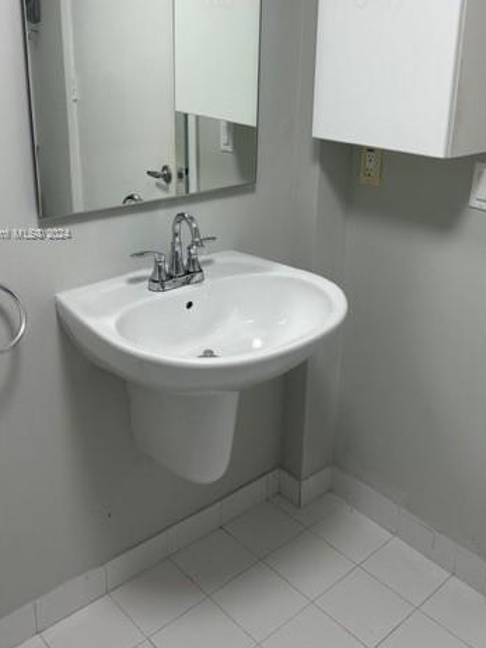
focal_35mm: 36
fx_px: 673
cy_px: 234
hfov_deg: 39.7
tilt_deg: -17.3
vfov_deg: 50.7
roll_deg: -0.8
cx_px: 245
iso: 64
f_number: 1.5
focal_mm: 5.7
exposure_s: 1/120
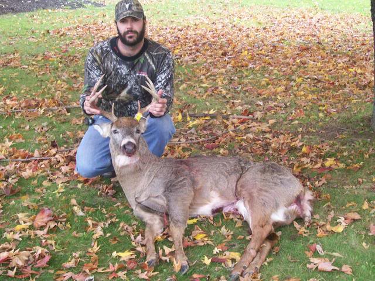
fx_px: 607
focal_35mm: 56
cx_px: 188
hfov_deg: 34.3
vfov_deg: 26.1
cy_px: 140
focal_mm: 9.4
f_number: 3.4
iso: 80
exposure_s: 1/65
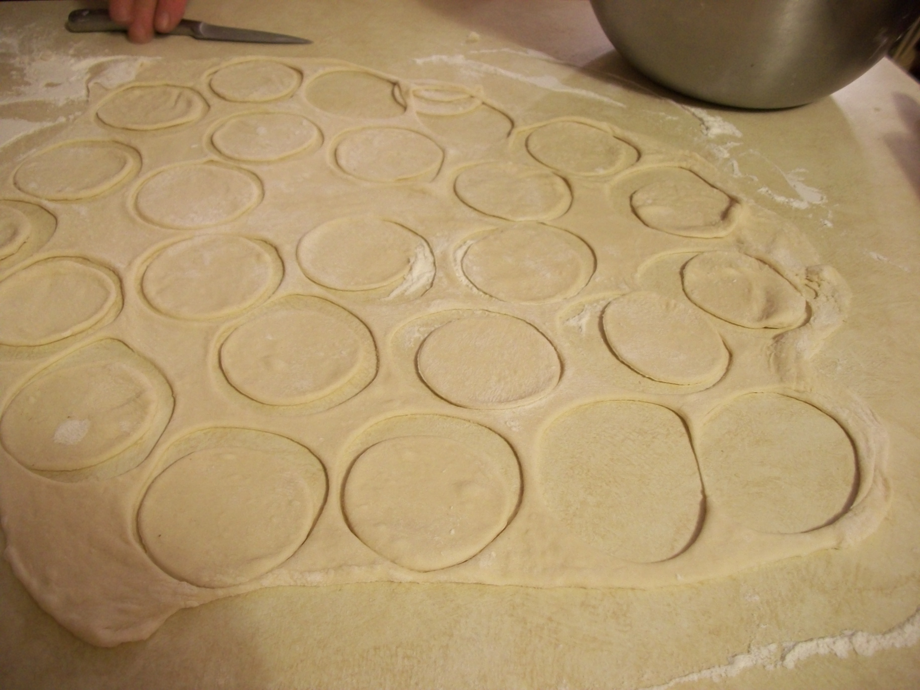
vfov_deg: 44.2
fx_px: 850
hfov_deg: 56.8
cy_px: 345
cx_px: 460
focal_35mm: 32
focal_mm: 5.7
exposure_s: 1/10
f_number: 2.9
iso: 160
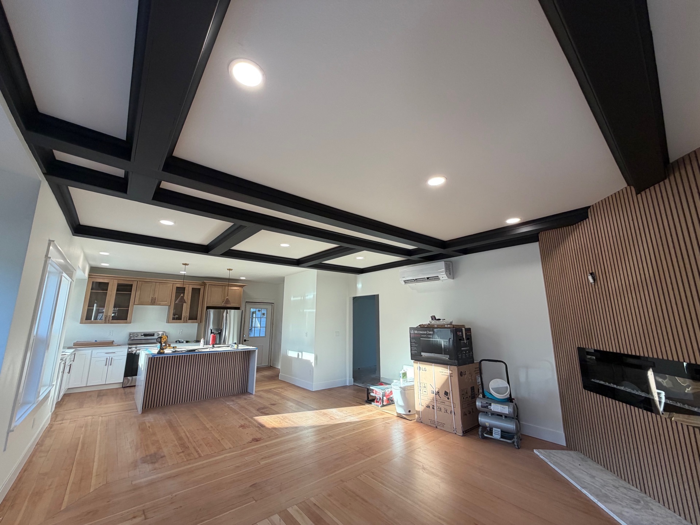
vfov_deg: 85.7
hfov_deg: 102.1
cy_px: 262
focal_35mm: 14
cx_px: 350
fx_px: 283
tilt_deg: +10.7
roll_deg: +0.4
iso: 100
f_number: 2.2
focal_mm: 2.22
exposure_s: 1/121
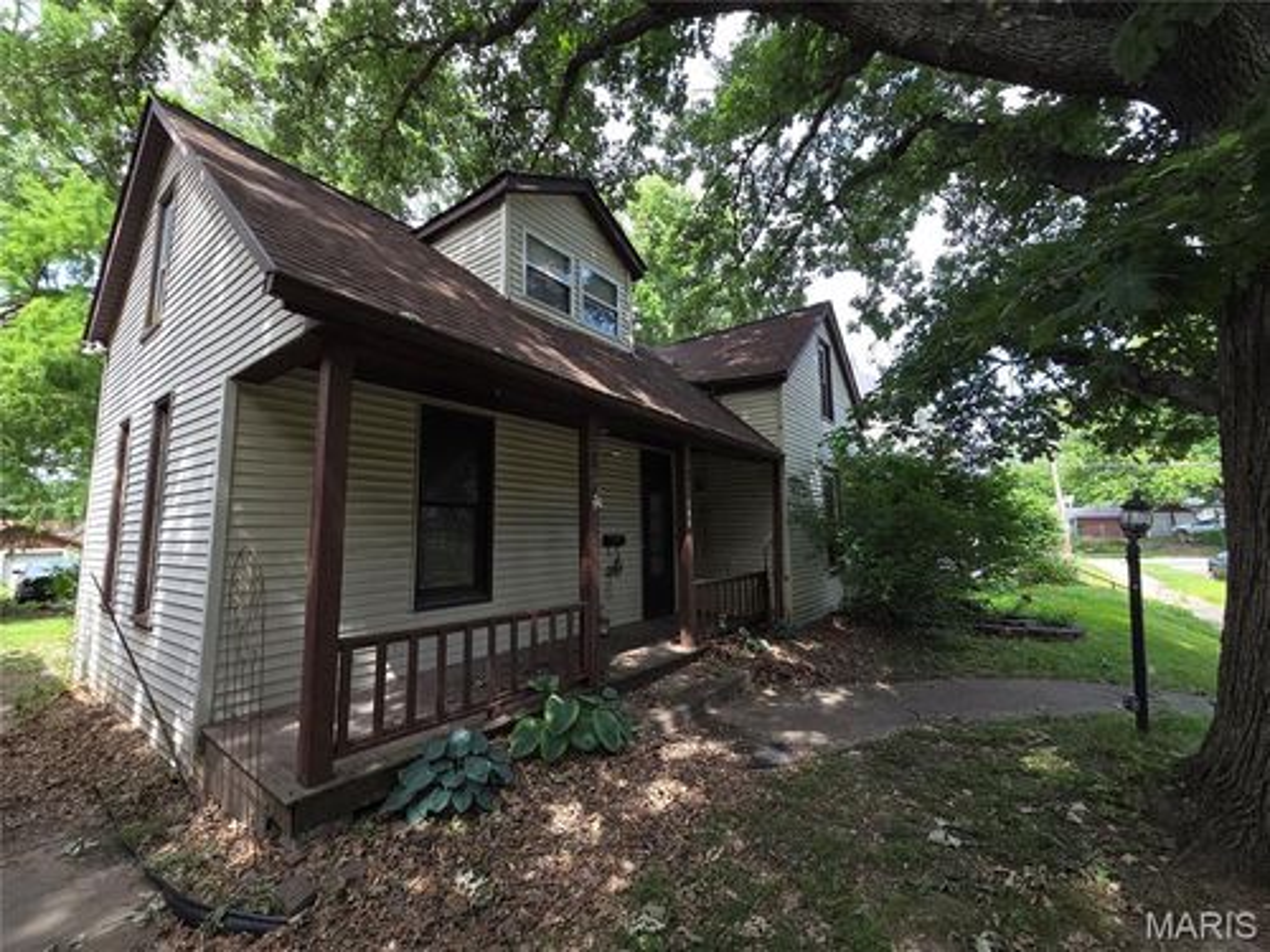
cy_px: 476
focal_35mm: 13
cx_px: 635
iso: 50
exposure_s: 1/312
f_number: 2.2
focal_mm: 2.2
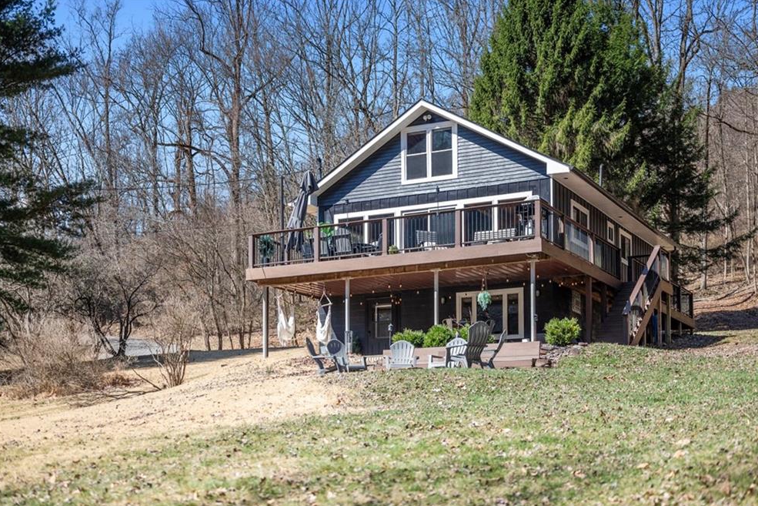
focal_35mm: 52
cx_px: 389
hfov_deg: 38.2
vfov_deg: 26.0
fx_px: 1095
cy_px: 261
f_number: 1.8
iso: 400
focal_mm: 50
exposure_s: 1/8000
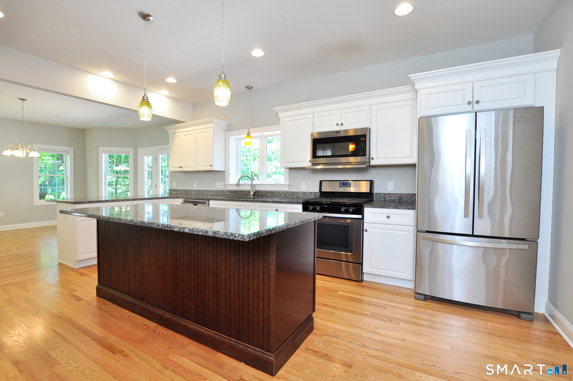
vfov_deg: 77.2
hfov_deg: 100.5
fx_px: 238
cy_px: 190
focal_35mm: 15
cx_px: 286
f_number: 4.5
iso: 500
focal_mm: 10
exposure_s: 1/50
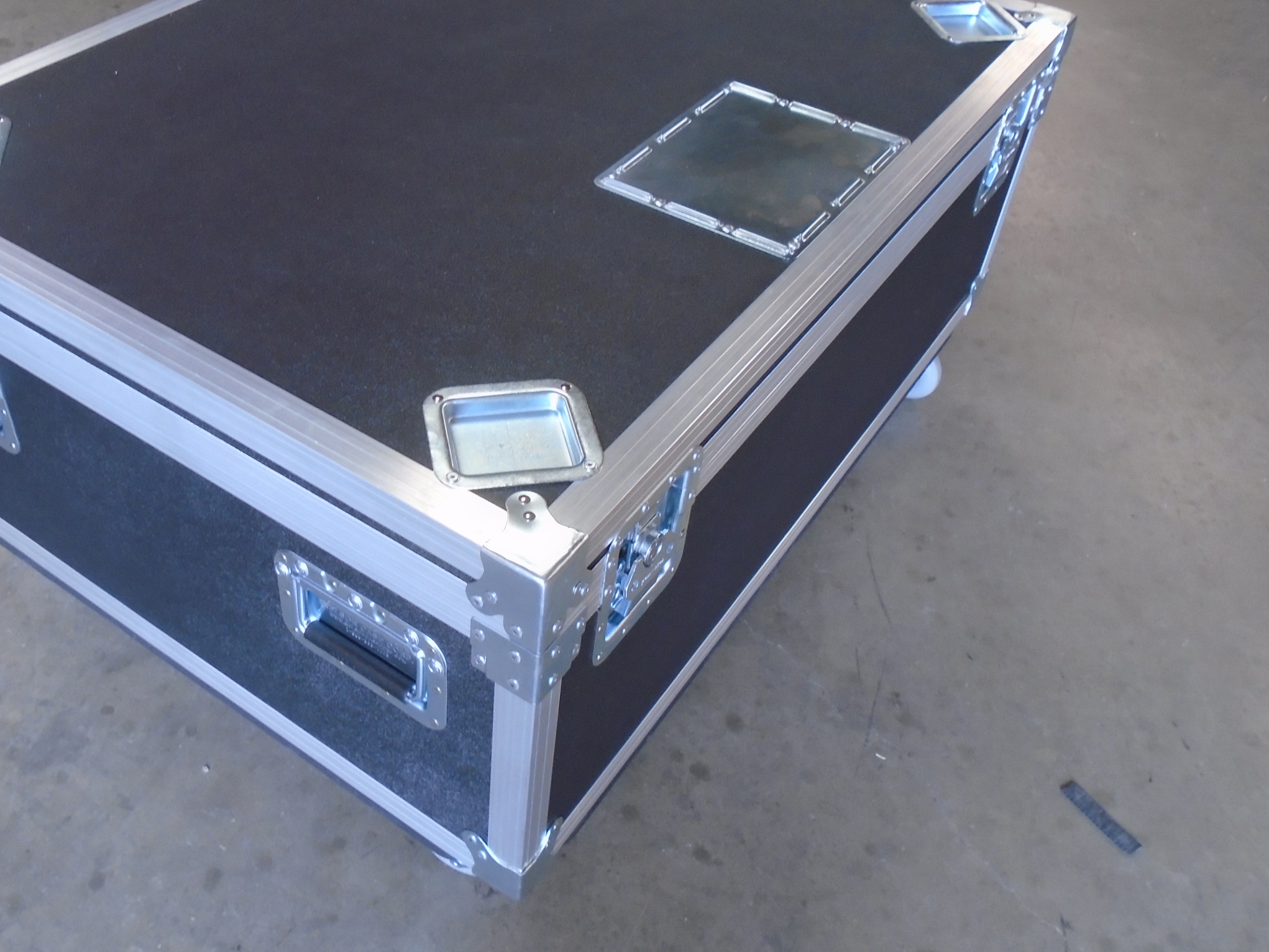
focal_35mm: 33
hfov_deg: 55.0
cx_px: 510
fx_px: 1210
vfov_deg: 42.9
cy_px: 437
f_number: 3.2
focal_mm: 4.6
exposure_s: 1/30
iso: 160
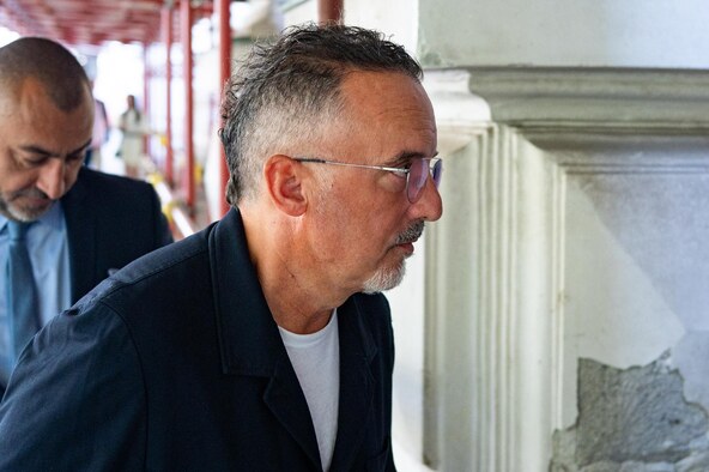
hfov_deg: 31.8
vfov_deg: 21.5
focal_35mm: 63
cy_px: 193
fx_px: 1242
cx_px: 399
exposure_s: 1/500
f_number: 3.5
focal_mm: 40
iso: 1250
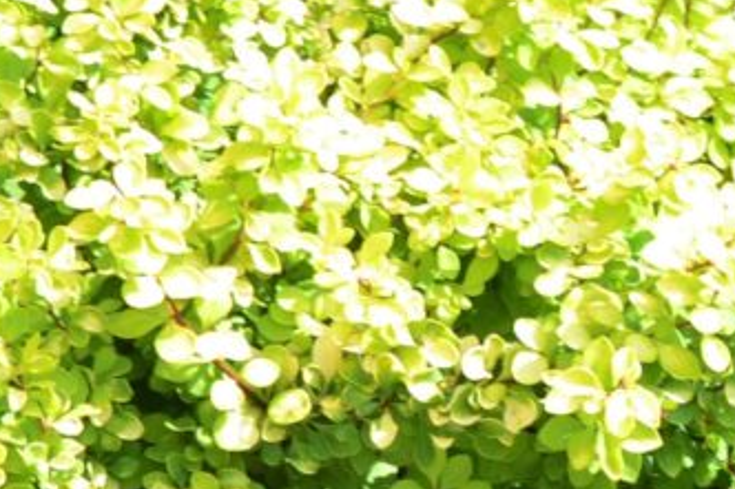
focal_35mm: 574
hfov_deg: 3.6
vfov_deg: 2.4
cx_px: -334
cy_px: 778
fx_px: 11713
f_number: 5.6
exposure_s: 1/160
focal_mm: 62
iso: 100
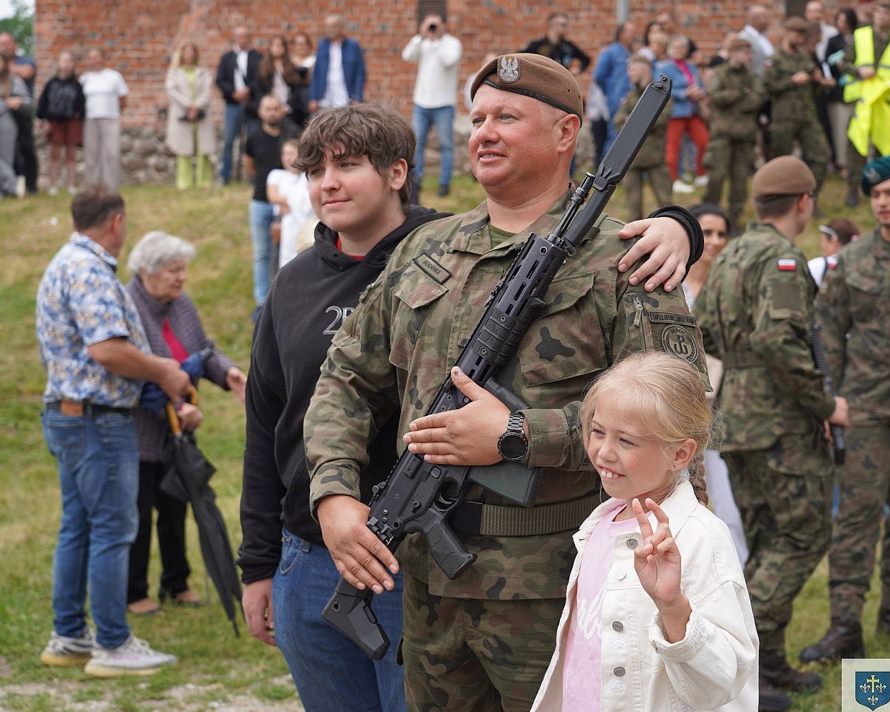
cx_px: 453
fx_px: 1501
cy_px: 358
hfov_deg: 33.0
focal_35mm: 57
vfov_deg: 26.7
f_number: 4
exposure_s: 1/250
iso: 100
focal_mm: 50
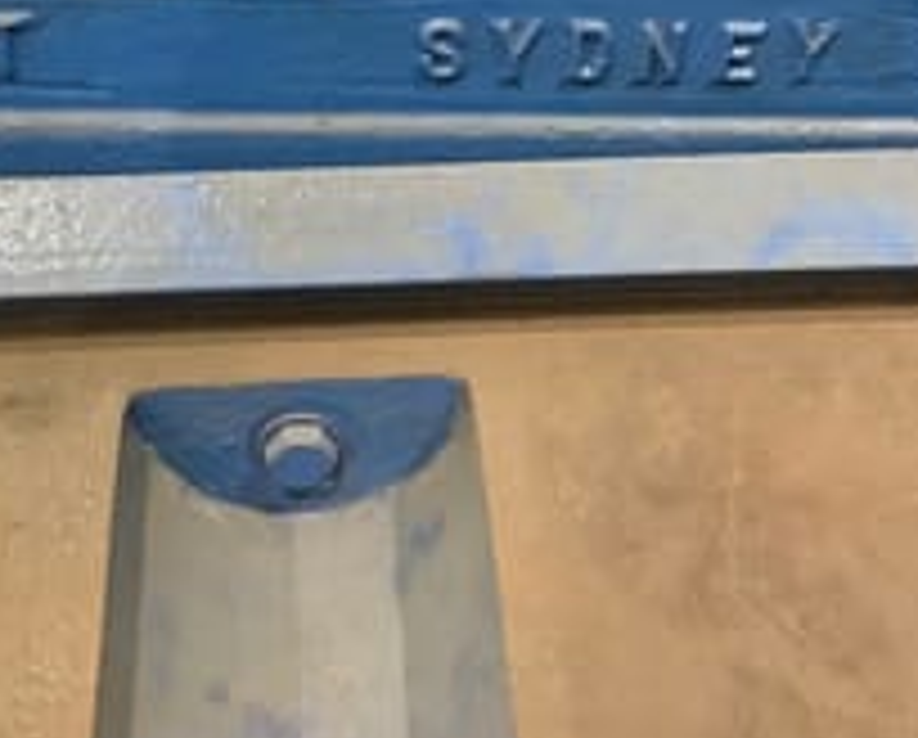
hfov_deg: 25.7
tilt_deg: -30.4
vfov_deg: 20.1
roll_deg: +1.9
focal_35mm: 74
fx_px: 2014
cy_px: -2
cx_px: 418
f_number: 2.4
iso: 400
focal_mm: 3.3
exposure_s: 1/25
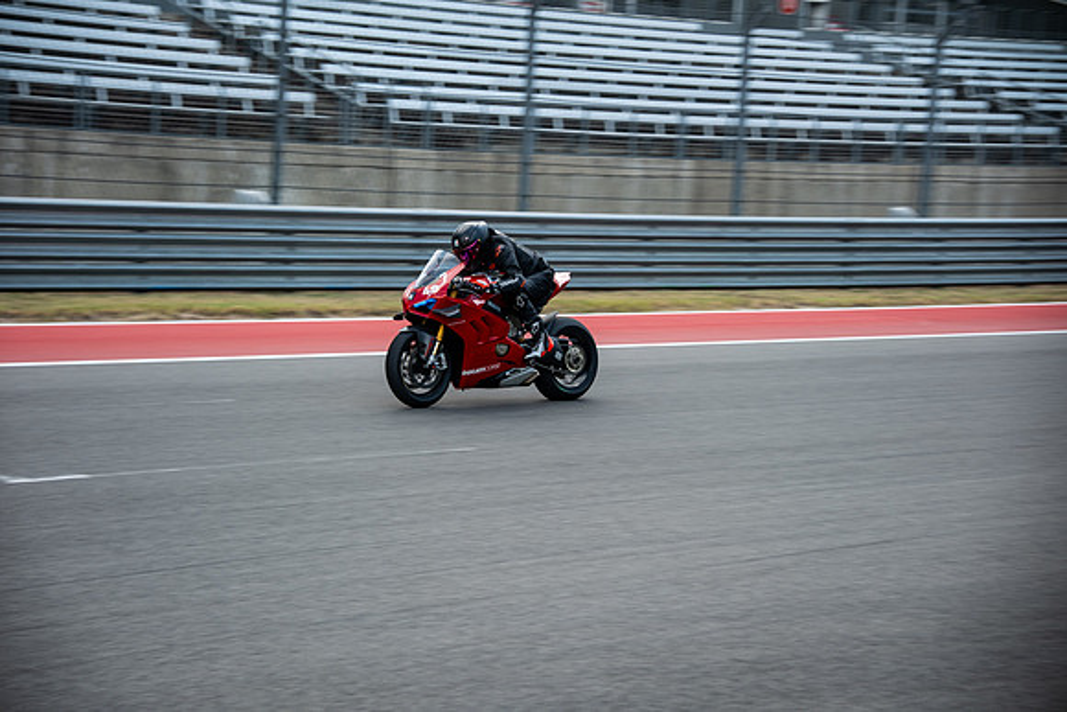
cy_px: 356
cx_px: 534
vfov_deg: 16.5
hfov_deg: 24.5
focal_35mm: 83
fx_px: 2460
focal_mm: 55
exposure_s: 1/500
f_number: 3.2
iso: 160
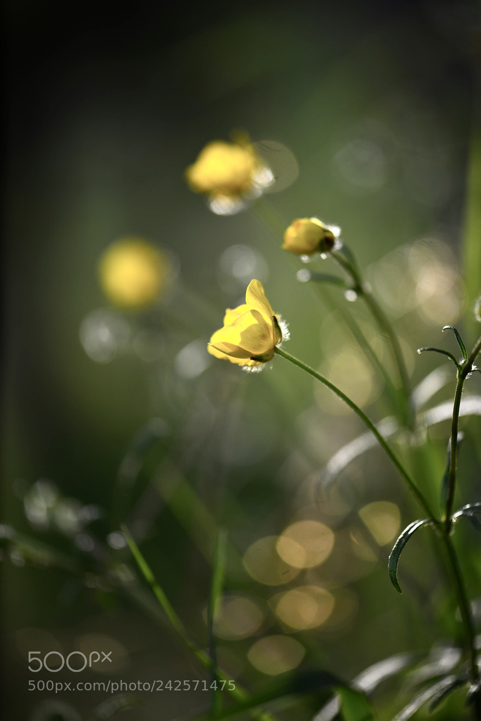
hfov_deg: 13.1
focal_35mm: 105
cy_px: 360
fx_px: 2102
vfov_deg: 19.4
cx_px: 240
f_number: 3.2
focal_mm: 105
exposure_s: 1/400
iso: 100
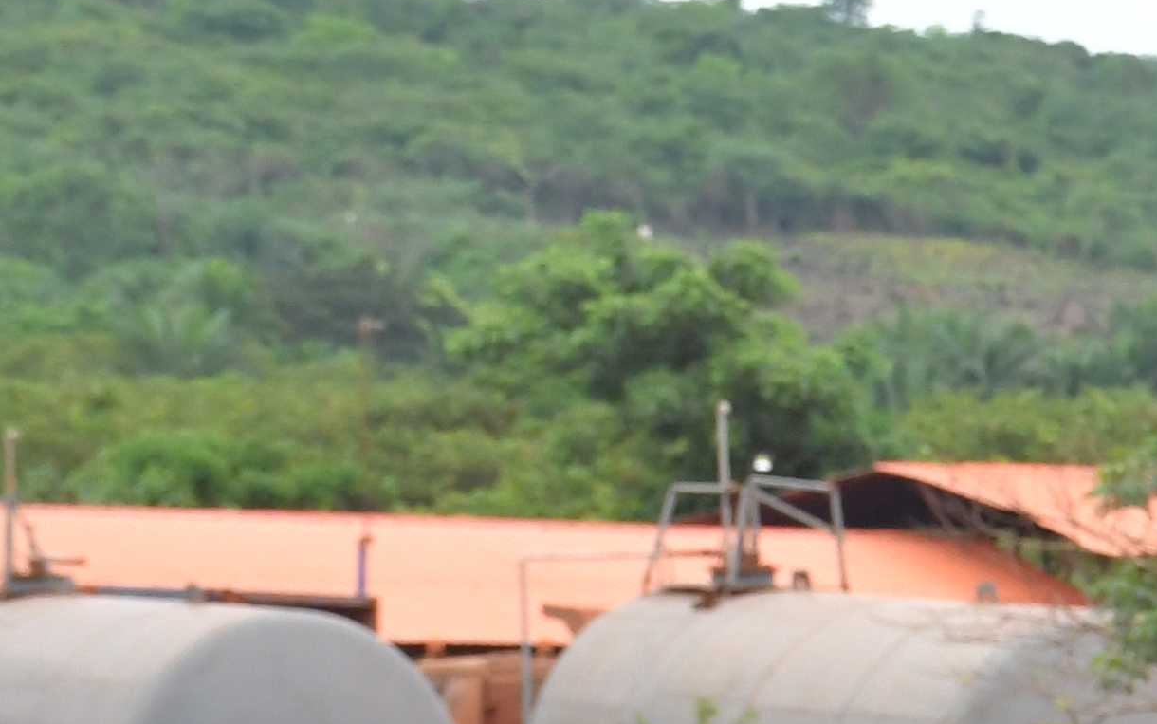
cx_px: 2472
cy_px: 1280
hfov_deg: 7.2
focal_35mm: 279
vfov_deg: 4.7
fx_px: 8799
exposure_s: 1/800
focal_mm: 40
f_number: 8
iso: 1000
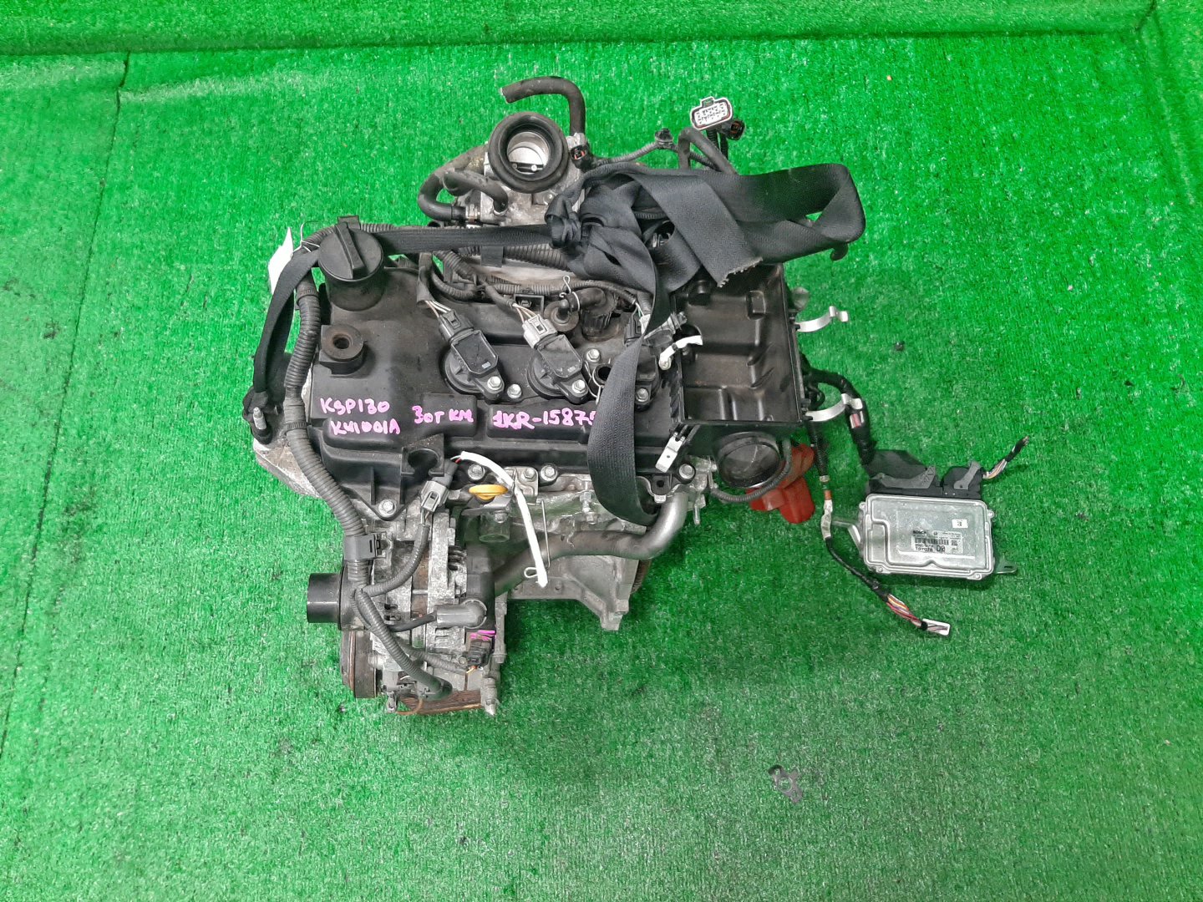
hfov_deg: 67.3
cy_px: 451
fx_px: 904
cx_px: 602
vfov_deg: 53.1
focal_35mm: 26
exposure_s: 1/50
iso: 207
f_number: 1.7
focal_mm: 3.93
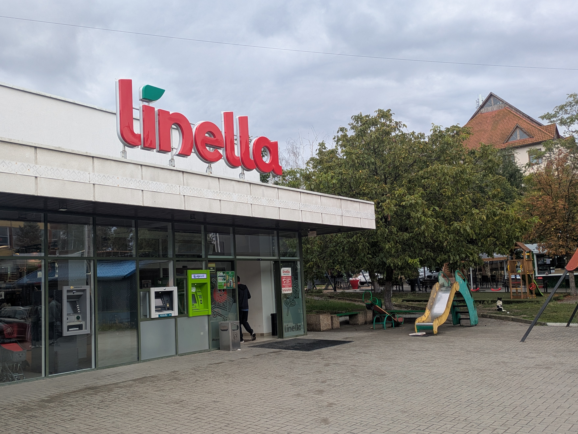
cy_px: 228
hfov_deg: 55.2
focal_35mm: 33
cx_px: 259
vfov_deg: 43.0
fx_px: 551
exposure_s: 1/635
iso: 49
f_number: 1.89
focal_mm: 5.43
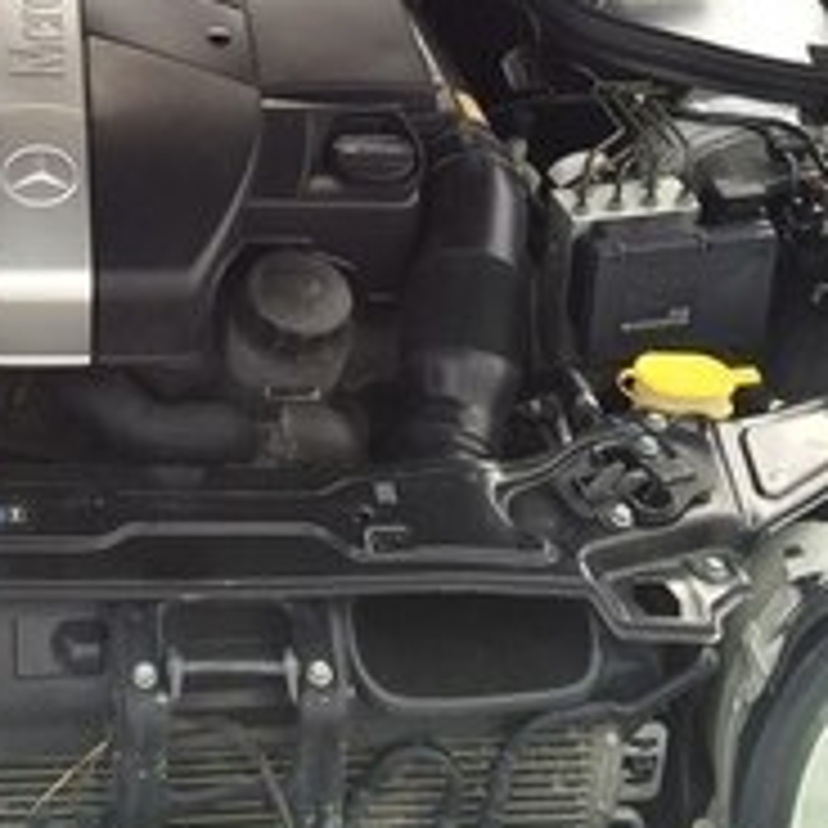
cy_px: -81
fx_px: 1867
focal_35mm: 69
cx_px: 54
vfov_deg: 23.5
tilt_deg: -25.4
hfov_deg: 24.2
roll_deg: +0.4
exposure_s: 1/238
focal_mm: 4.15
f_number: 2.2
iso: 32
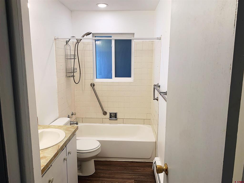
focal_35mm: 26
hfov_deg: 67.3
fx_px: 183
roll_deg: +0.6
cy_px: 92
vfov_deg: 53.1
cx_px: 122
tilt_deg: -10.3
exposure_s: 1/60
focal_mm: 4.25
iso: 200
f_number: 1.8
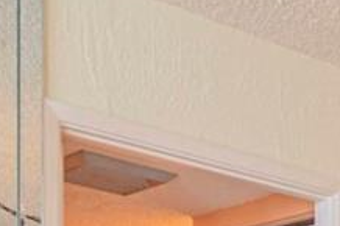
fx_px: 1038
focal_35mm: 110
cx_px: 643
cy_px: 514
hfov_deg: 15.5
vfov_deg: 10.8
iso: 320
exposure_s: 1/100
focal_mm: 10
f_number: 7.1
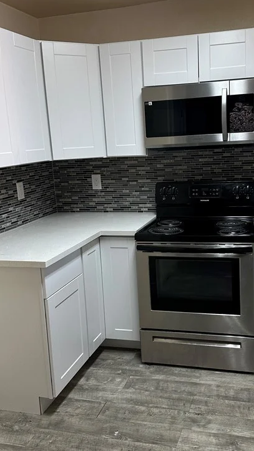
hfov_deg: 31.8
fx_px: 443
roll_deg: +3.4
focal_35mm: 37
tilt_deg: -9.6
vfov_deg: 54.0
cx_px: 164
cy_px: 223
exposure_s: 1/60
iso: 160
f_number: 1.78
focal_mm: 6.86
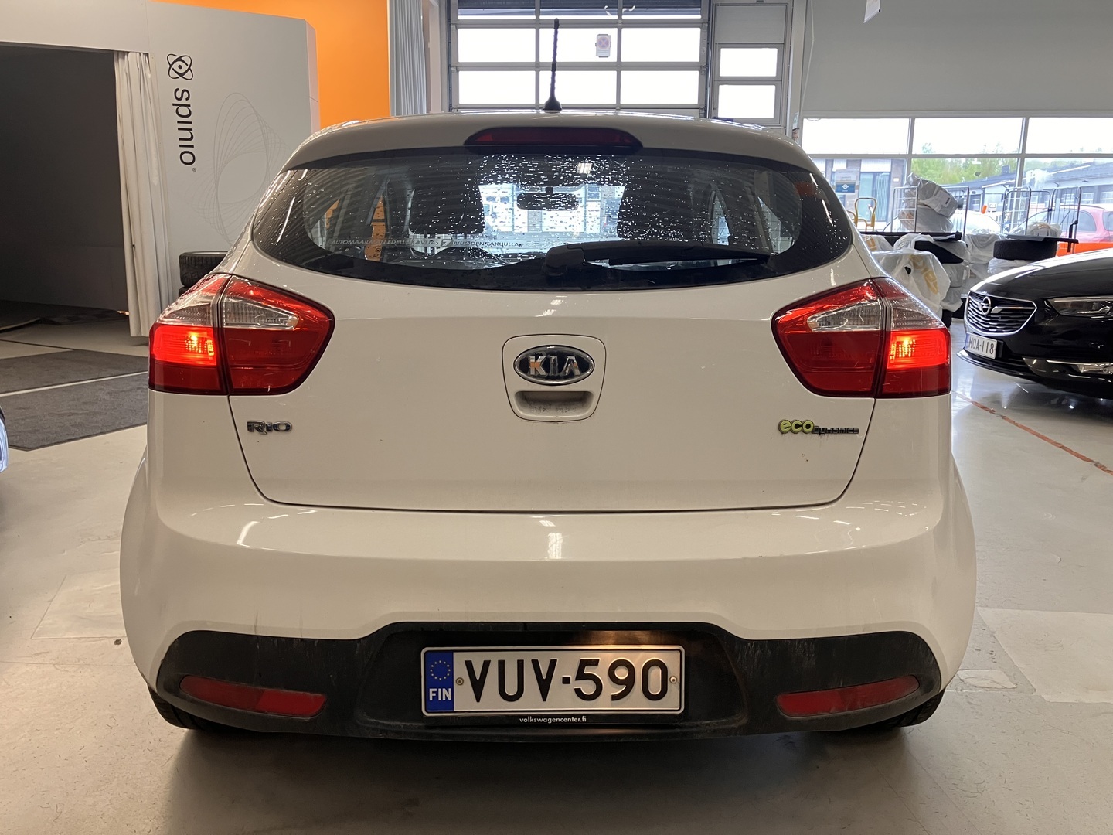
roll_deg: +0.3
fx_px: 900
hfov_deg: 63.4
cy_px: 418
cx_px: 556
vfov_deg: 49.7
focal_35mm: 28
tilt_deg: -11.7
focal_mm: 3.99
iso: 100
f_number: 1.8
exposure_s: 1/60
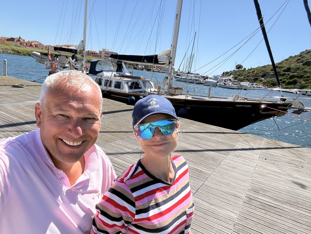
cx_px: 156
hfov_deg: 73.9
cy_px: 117
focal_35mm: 23
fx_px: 207
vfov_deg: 58.9
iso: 40
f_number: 1.9
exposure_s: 1/1000
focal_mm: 2.69
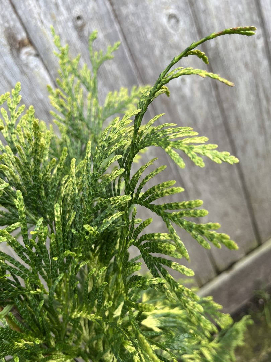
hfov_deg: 53.1
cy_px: 181
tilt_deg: -24.6
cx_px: 136
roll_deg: +27.8
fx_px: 271
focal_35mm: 26
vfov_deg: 67.3
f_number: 1.6
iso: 50
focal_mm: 5.1
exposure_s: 1/452
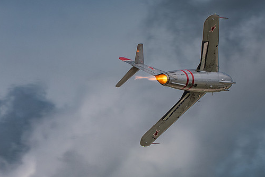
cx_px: 190
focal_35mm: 836
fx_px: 6152
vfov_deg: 1.6
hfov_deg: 2.5
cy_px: 101
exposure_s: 1/500
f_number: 18
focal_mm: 300
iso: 250
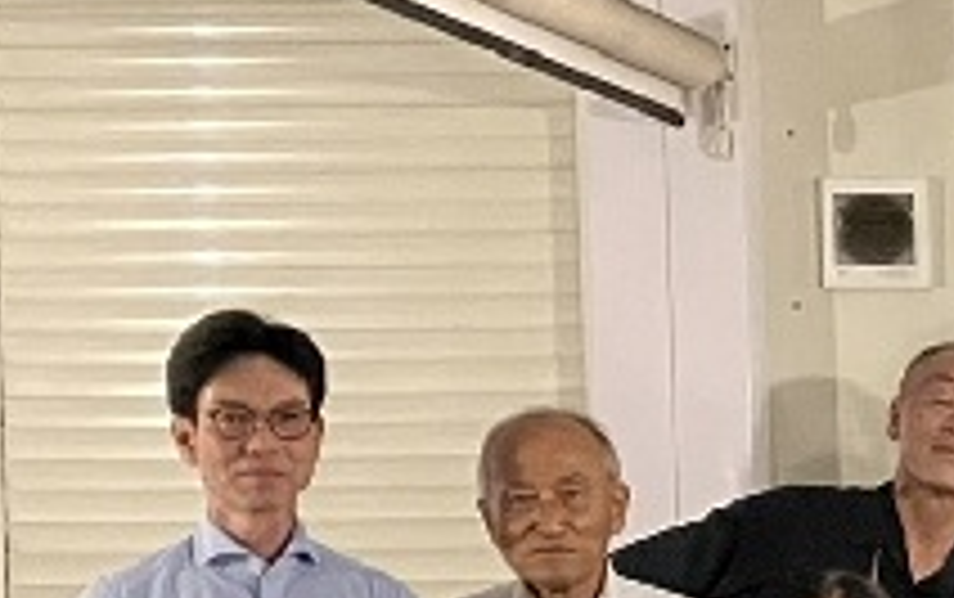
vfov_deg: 8.7
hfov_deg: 12.7
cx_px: 1728
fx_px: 3878
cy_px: 841
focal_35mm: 149
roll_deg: +1.0
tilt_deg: -3.6
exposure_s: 1/30
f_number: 1.8
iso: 640
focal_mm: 3.99
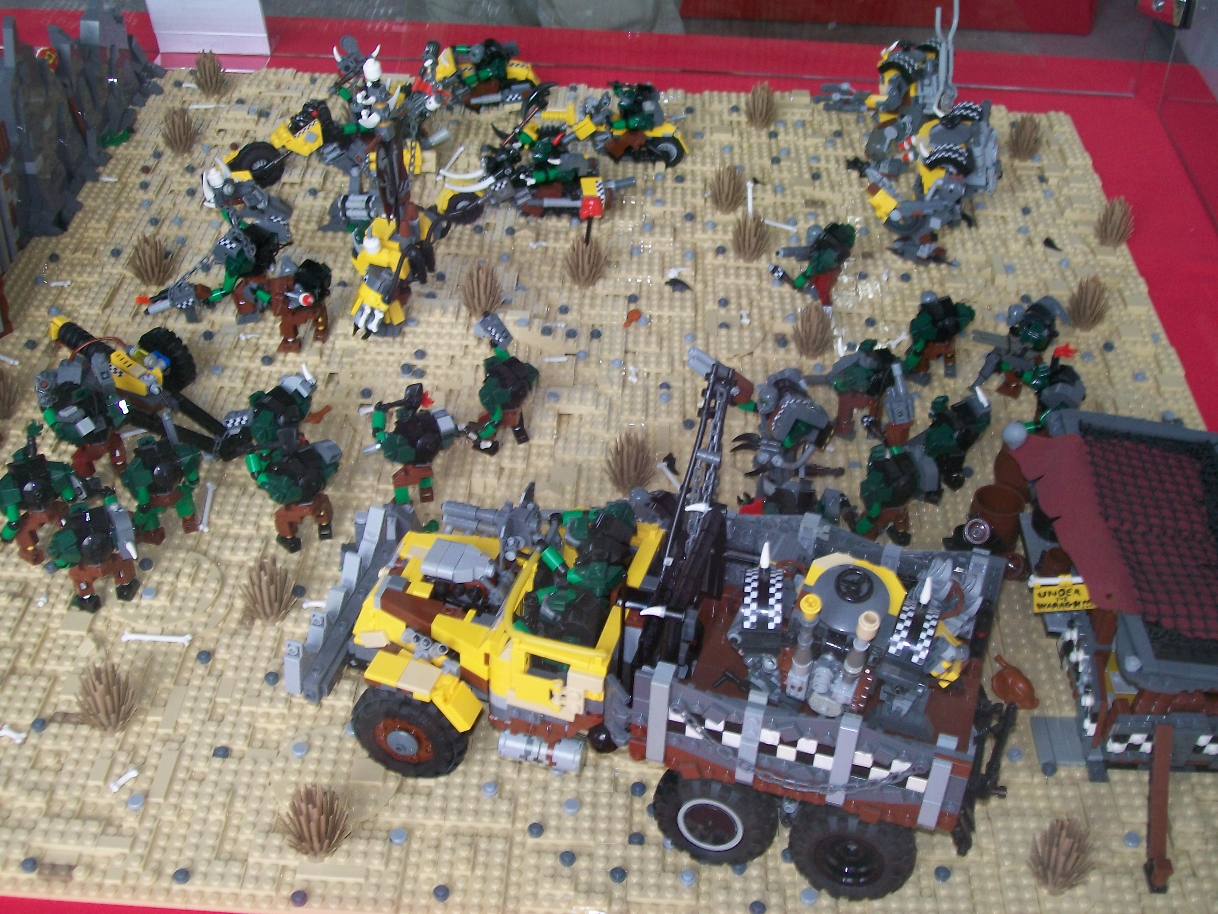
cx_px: 609
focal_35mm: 45
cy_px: 457
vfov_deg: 32.2
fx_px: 1583
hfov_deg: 42.1
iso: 80
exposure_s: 1/40
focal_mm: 7.6
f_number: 3
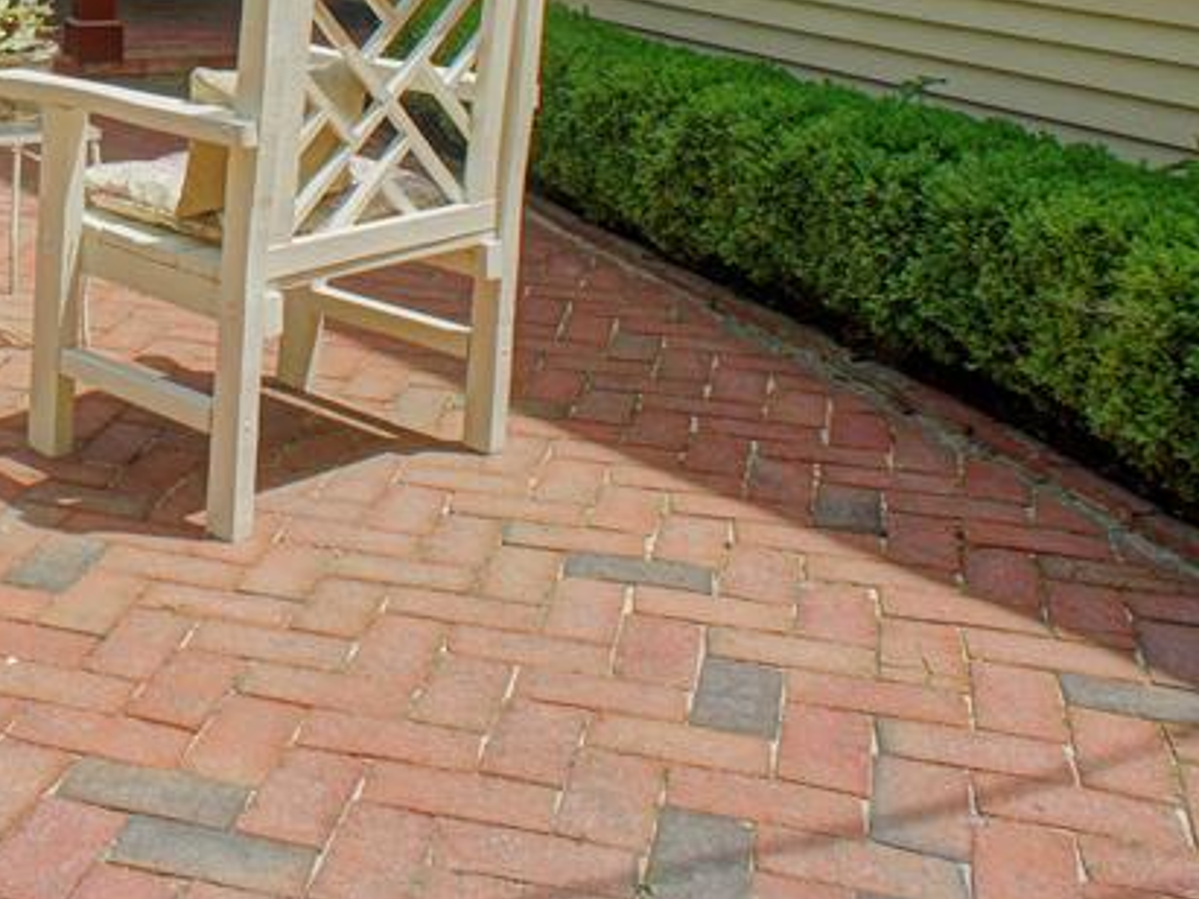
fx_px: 2112
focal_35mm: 61
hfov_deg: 28.8
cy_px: -139
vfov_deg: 22.4
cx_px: -106
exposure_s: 1/320
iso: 200
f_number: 6.3
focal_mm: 16
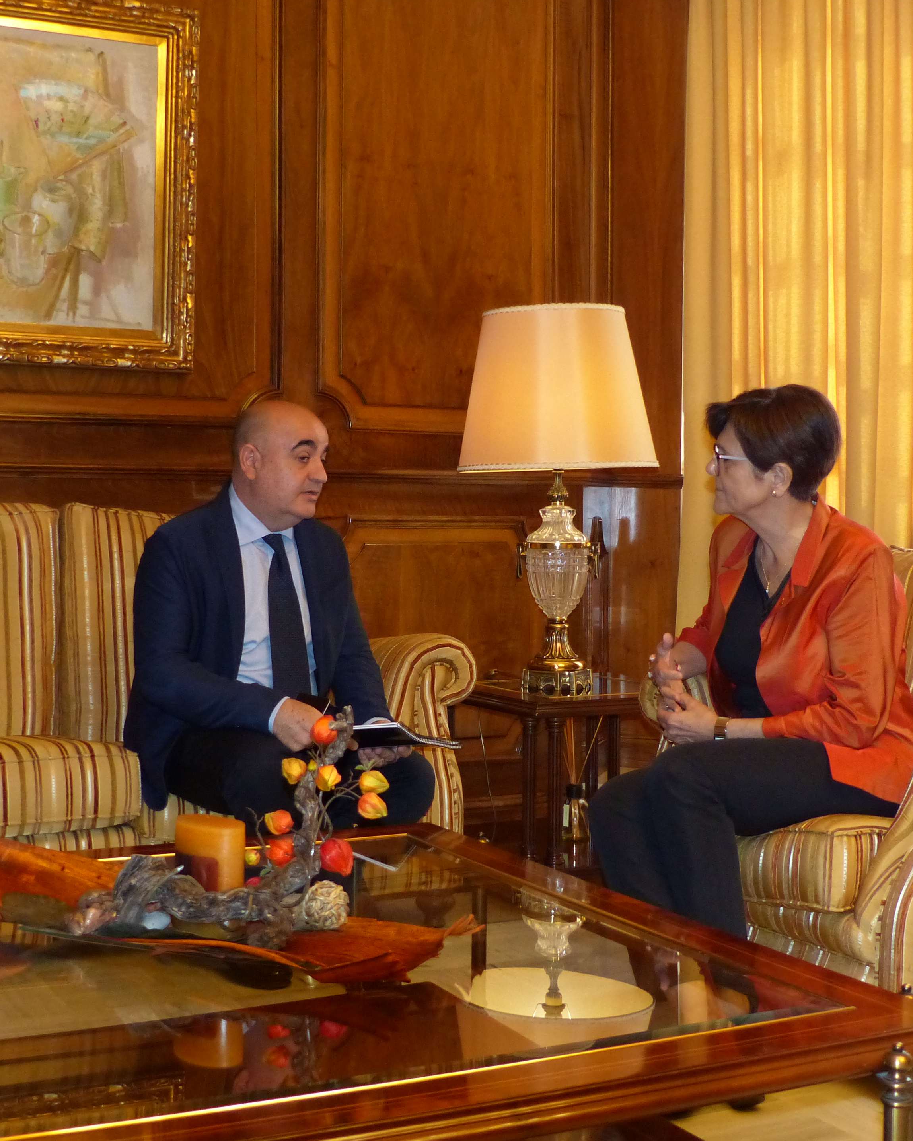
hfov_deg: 30.8
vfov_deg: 38.0
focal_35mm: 49
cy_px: 548
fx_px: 1655
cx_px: 439
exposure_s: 1/60
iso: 400
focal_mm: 6.4
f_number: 2.8
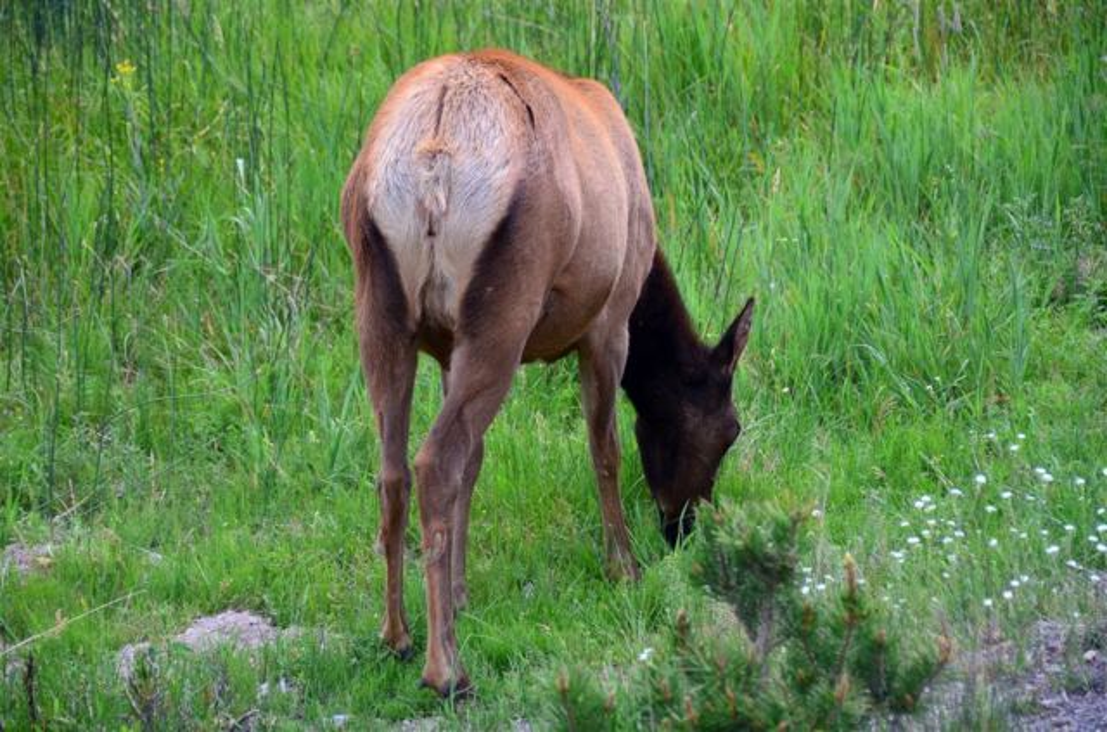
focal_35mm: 168
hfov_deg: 12.3
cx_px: 554
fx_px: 5152
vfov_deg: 8.1
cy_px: 366
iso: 200
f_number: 5.3
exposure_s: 1/125
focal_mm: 112
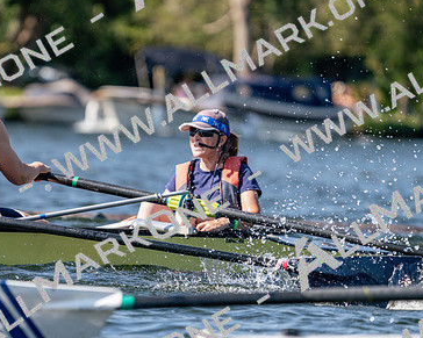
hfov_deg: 3.4
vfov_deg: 2.7
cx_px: 195
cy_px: 182
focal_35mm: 571
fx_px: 7147
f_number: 6.3
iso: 320
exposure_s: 1/1600
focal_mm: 382
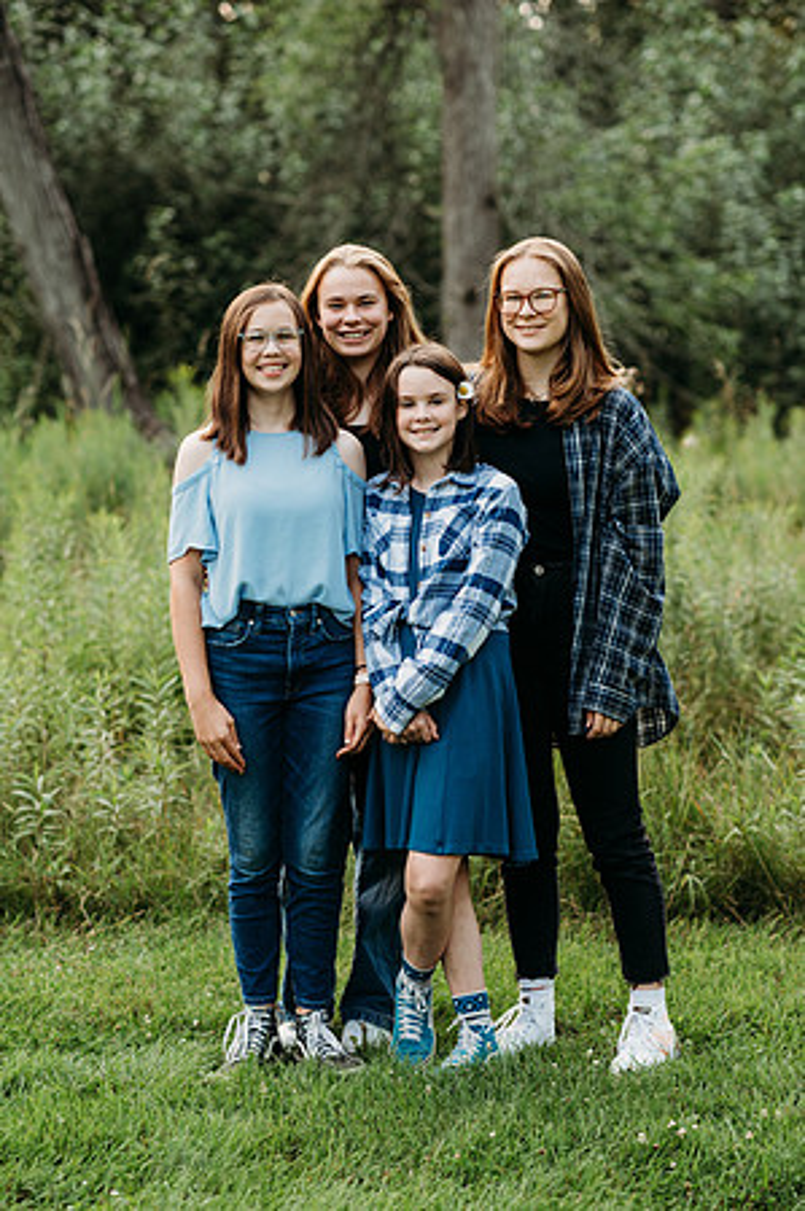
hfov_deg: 16.0
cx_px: 402
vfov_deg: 23.9
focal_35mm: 85
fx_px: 2857
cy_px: 606
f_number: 2.8
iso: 400
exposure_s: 1/320
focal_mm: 85
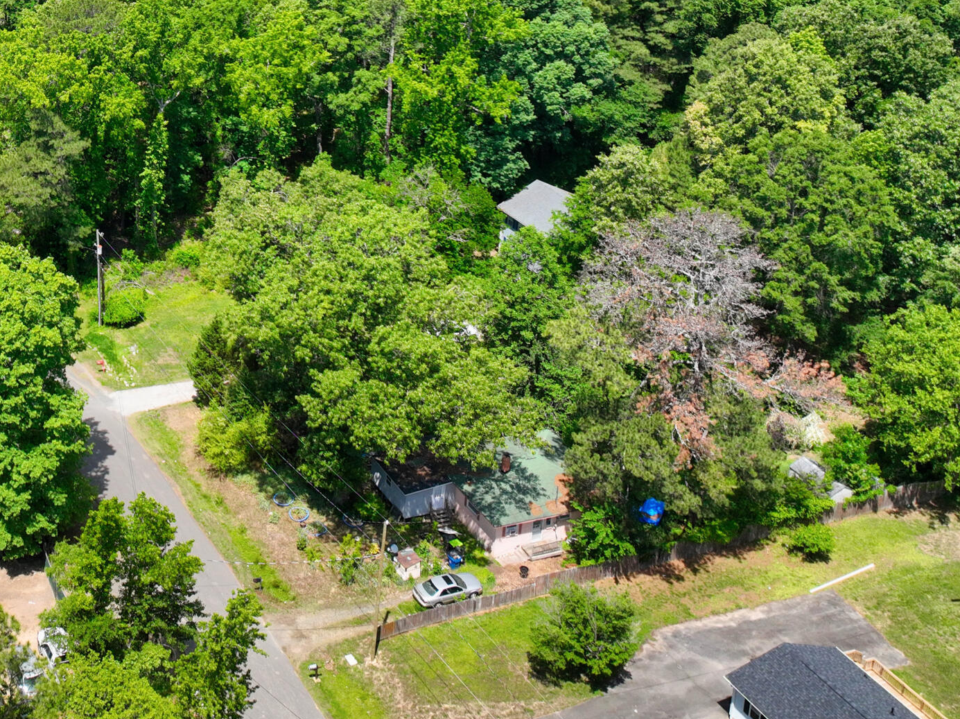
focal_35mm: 52
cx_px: -13
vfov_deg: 26.1
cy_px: -48
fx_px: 1441
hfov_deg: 33.5
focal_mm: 12.3
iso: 100
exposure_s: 1/1600
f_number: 2.8
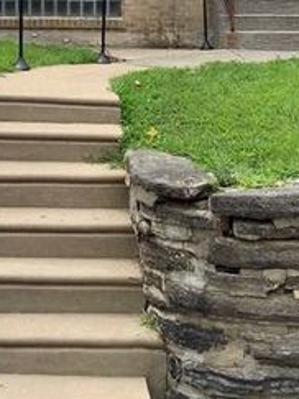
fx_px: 980
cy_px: -109
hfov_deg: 17.2
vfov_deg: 21.1
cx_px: 51
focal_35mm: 85
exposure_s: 1/471
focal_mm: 3.3
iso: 25
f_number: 2.4
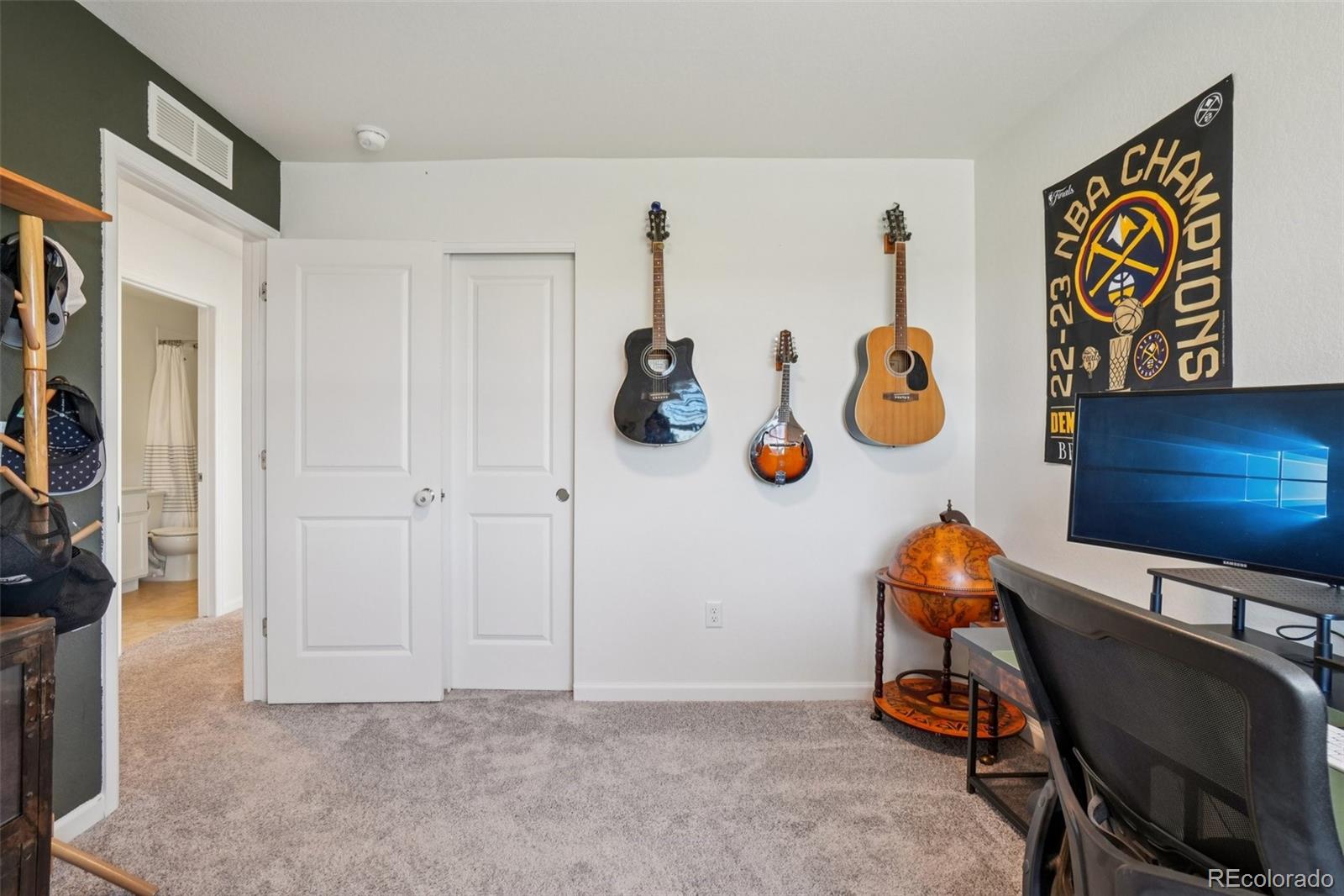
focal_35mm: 15
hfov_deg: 100.4
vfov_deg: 77.3
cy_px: 448
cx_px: 672
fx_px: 560
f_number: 8
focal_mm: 10
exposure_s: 1/20
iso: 400
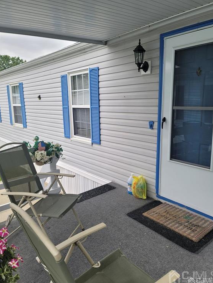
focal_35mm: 26
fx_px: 213
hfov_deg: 53.1
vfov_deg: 67.3
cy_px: 141
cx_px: 110
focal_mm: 7
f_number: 1.8
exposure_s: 1/260
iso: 20
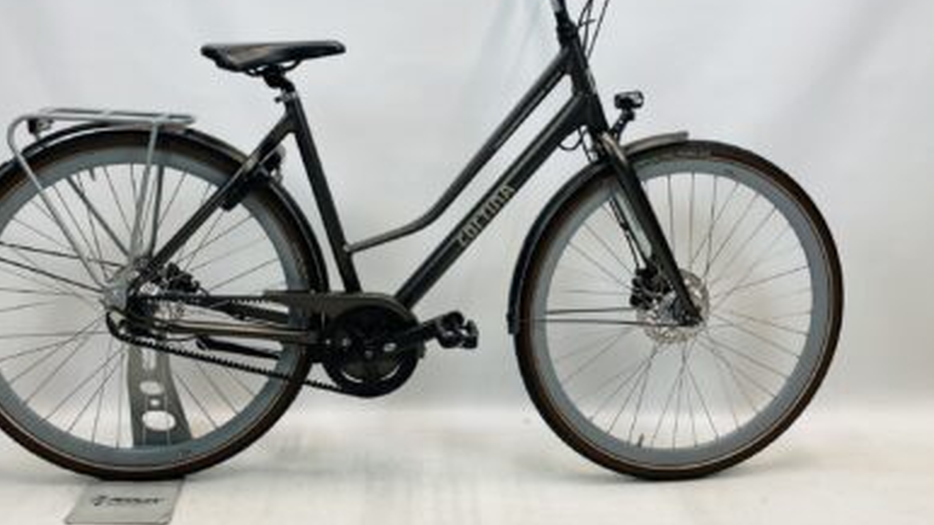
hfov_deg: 59.4
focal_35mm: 33
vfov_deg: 35.0
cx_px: 426
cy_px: 145
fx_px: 817
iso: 40
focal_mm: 4.25
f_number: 1.8
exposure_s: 1/100
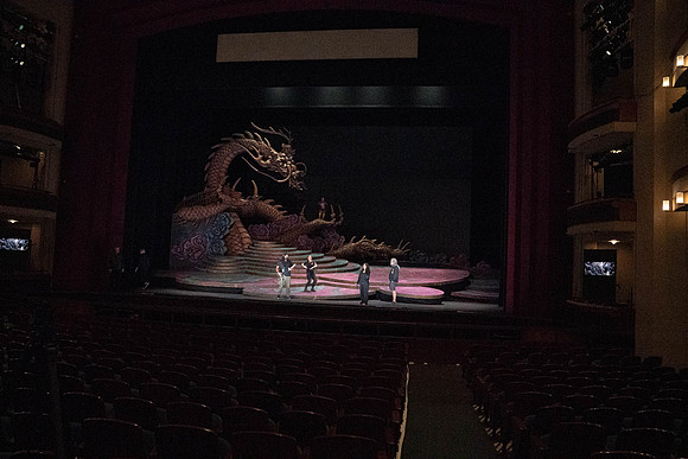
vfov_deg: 48.0
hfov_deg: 67.4
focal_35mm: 27
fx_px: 516
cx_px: 344
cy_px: 230
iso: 25600
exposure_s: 1/400
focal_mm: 27
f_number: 9
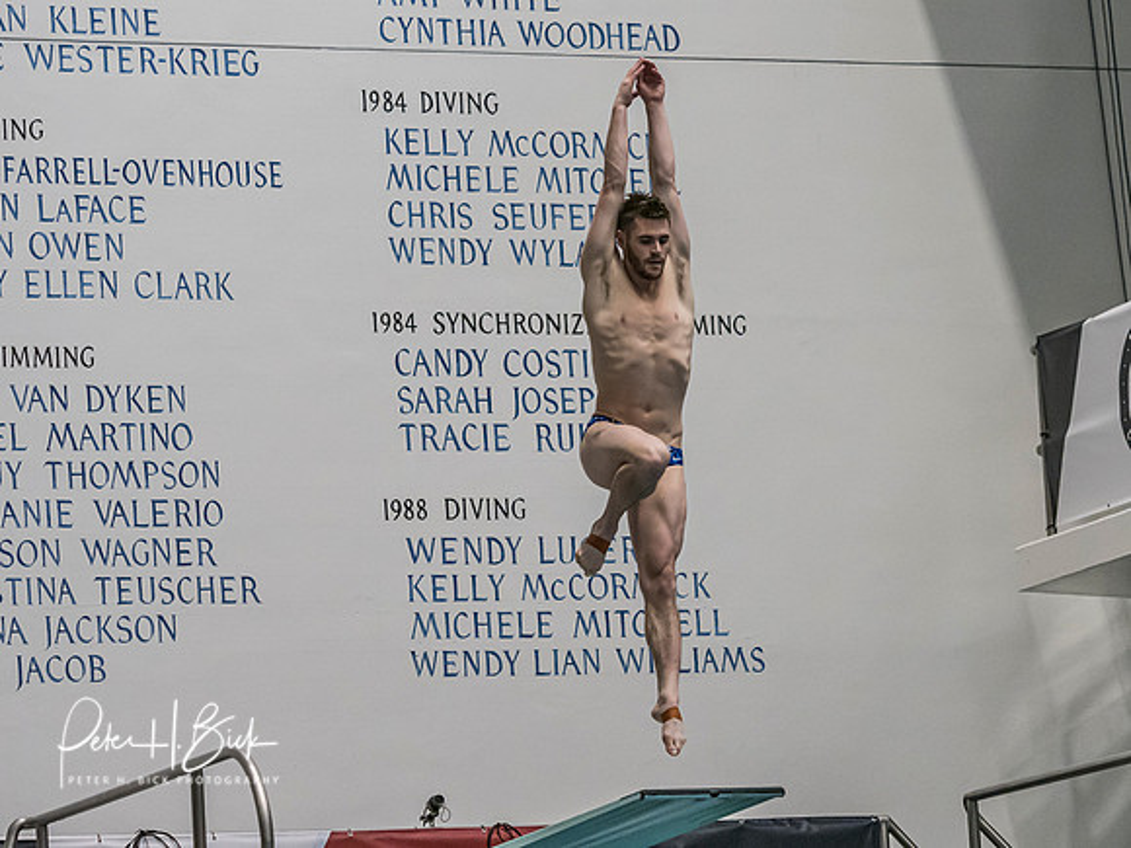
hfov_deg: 11.1
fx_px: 5794
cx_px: 677
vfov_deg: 8.4
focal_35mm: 177
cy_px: 452
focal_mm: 70
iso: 2000
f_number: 2.8
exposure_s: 1/1000
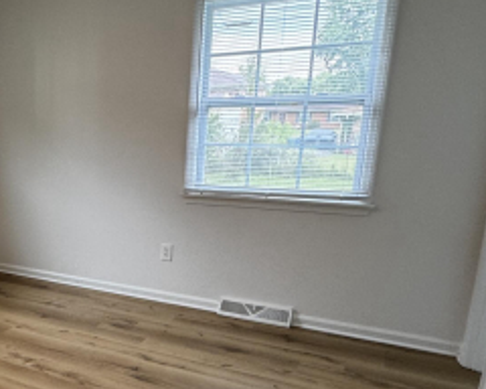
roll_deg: +1.6
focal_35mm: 38
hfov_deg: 41.7
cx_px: 1
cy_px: 249
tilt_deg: -15.6
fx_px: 547
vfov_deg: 38.8
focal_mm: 2.22
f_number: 2.2
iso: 125
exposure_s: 1/120
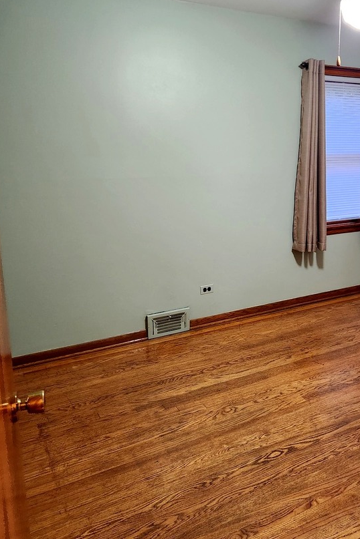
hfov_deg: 40.1
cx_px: 264
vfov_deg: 58.7
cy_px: 250
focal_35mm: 32
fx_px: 480
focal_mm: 5.4
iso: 640
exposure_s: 1/60
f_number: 1.8
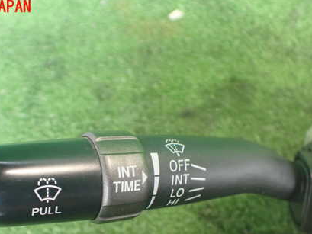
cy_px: 169
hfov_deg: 42.7
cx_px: 121
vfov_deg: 32.4
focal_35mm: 44
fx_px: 397
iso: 800
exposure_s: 1/50
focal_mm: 5.4
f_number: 2.3
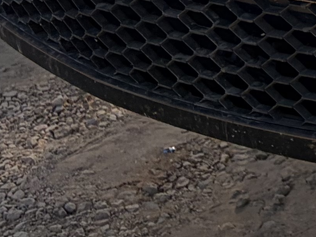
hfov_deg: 9.6
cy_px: -392
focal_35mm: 182
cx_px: 774
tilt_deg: -5.1
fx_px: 1661
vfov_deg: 7.5
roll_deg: -1.9
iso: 50
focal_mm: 5.96
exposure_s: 1/2865
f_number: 1.6
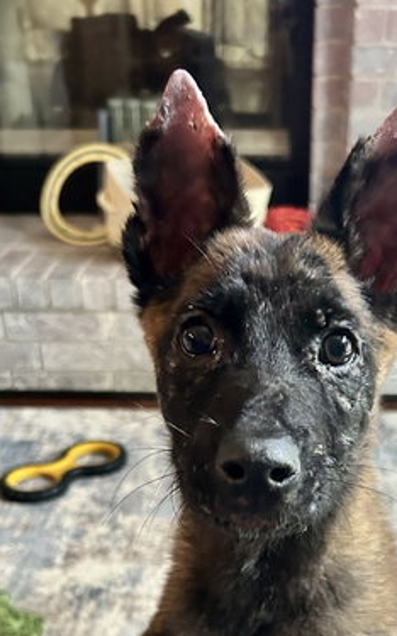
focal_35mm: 49
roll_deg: -1.2
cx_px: 268
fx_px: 849
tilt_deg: -30.6
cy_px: 522
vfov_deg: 39.2
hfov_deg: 26.2
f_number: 1.5
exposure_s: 1/60
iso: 500
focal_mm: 5.7
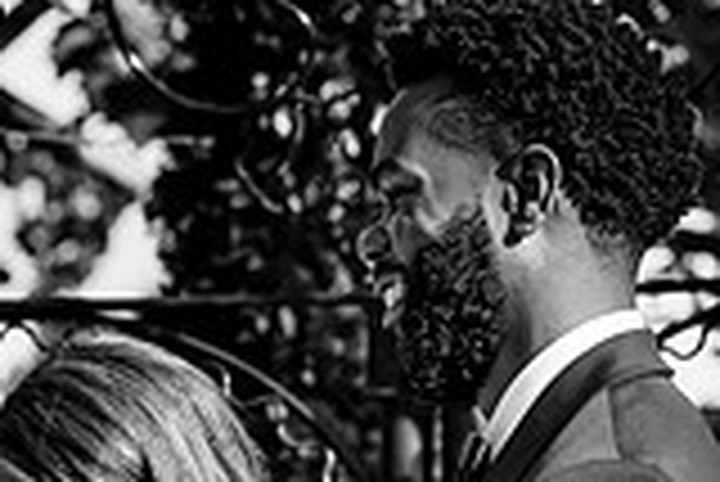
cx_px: 164
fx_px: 11190
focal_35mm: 559
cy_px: 649
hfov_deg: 3.7
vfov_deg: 2.5
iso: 50
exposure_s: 1/200
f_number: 5.6
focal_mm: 144
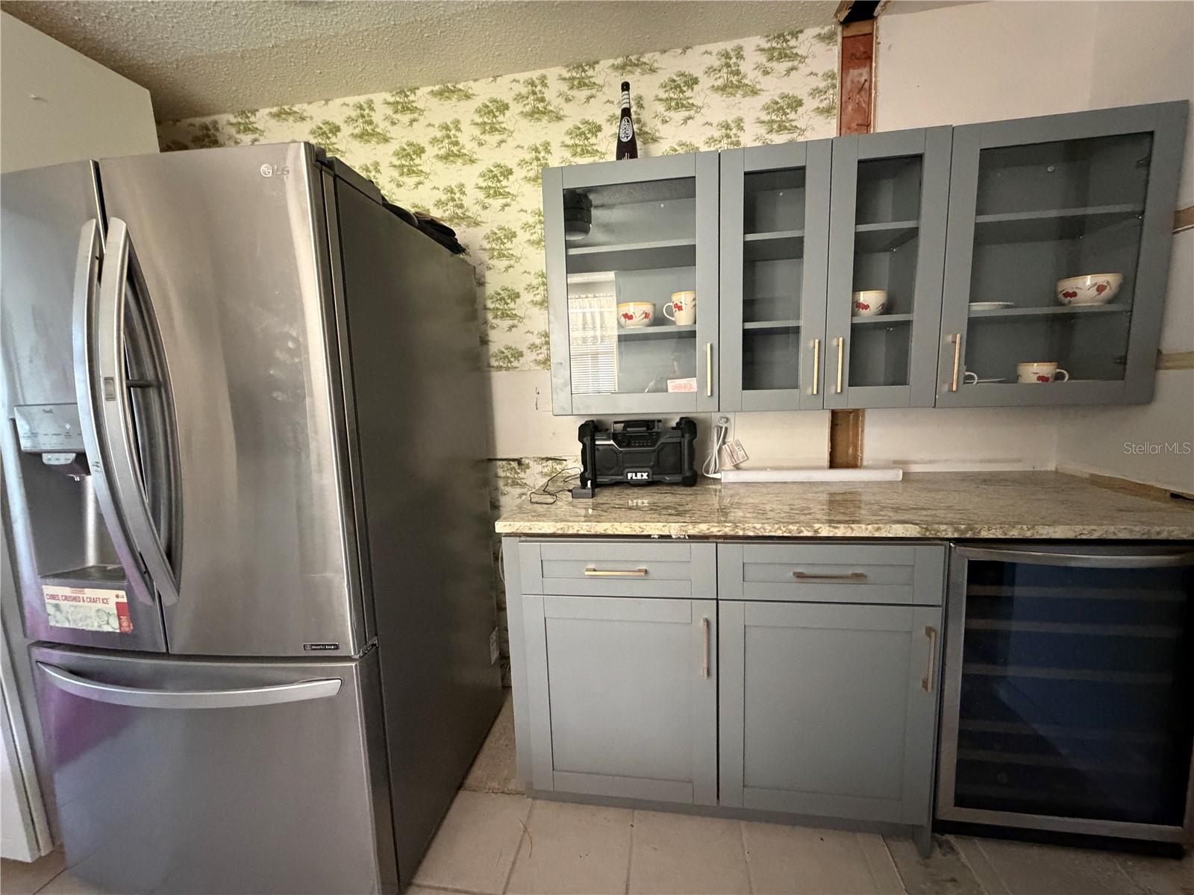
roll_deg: +2.4
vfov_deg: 85.7
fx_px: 483
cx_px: 597
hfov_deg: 102.1
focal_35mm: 14
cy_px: 448
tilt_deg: -7.8
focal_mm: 2.22
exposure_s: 1/40
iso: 1000
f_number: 2.2
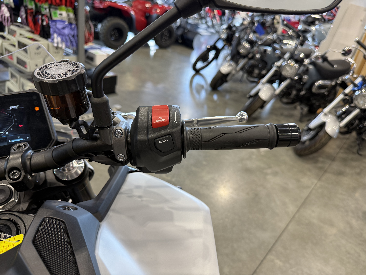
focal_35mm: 24
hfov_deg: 71.6
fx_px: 254
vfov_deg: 56.8
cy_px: 138
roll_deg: -10.8
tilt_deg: -28.2
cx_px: 183
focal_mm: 6.76
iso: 160
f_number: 1.78
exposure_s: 1/120
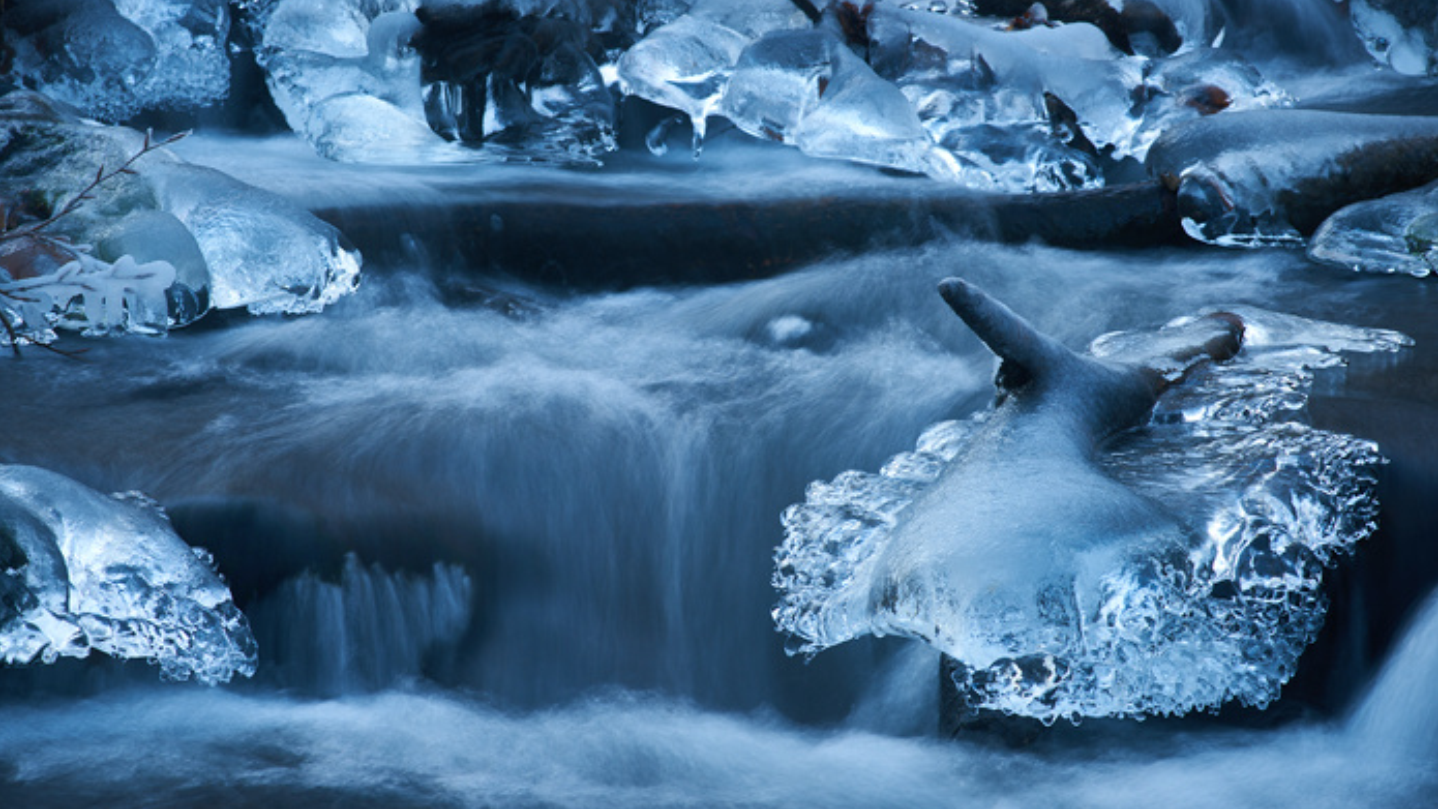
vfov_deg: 5.8
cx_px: 718
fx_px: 8046
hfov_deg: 10.2
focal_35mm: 211
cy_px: 376
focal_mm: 200
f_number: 16
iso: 100
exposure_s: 1/2
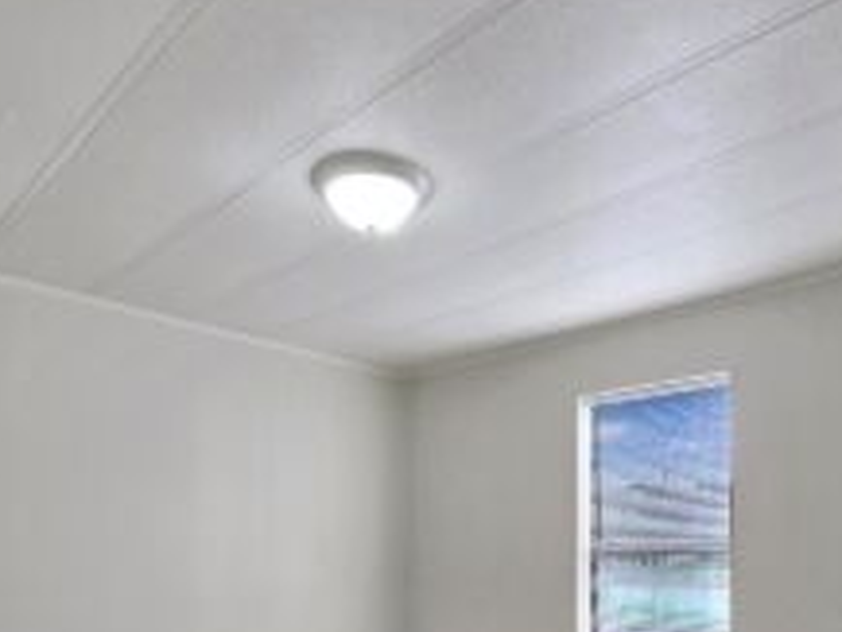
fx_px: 584
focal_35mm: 24
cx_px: 466
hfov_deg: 71.4
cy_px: 465
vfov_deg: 54.5
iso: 64
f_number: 2.2
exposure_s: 1/120
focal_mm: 2.2
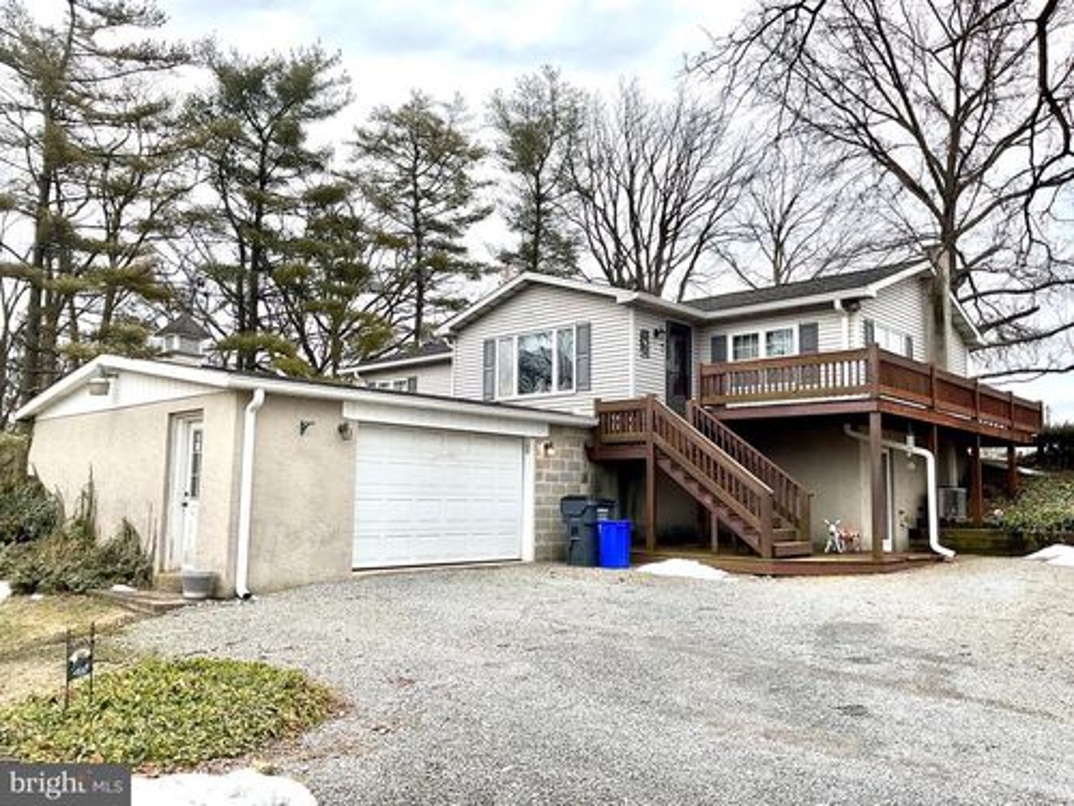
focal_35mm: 29
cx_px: 537
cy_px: 403
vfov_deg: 48.2
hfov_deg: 61.7
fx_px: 900
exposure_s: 1/562
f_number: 1.8
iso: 16
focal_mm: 3
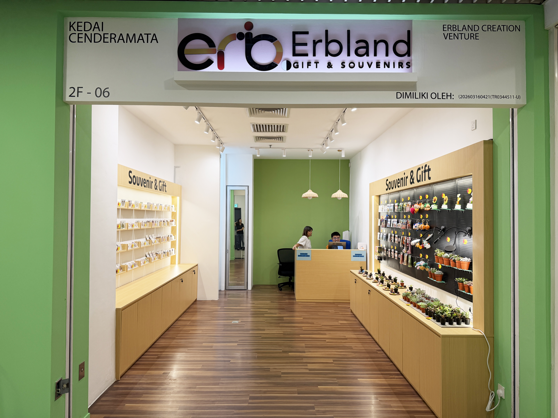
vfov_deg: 56.8
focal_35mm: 24
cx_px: 279
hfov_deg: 71.6
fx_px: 387
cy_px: 209
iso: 80
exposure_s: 1/100
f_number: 1.78
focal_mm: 6.76
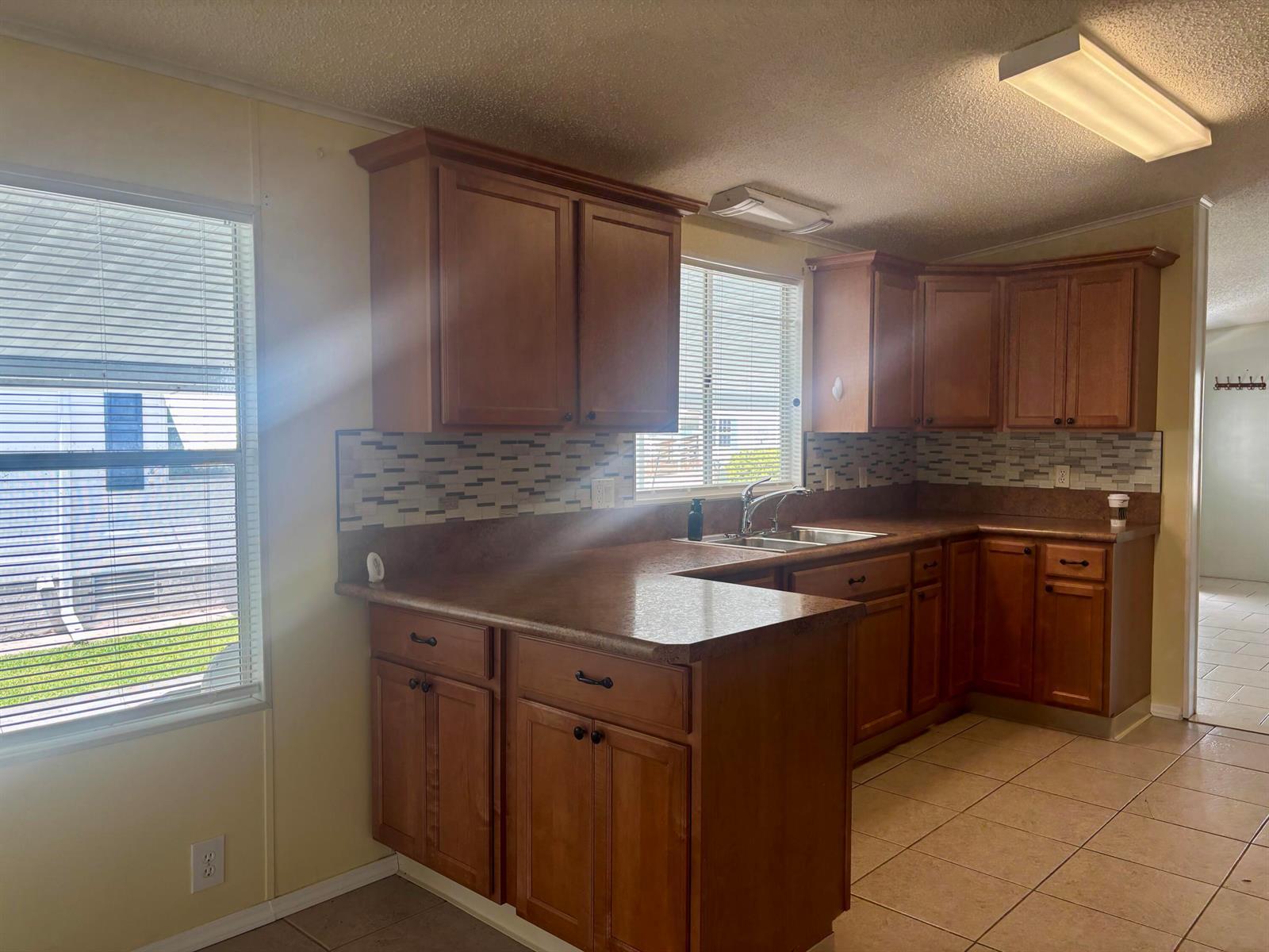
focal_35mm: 26
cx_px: 634
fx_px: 953
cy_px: 476
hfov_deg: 67.3
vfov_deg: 53.1
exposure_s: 1/147
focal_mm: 5.96
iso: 40
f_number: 1.6
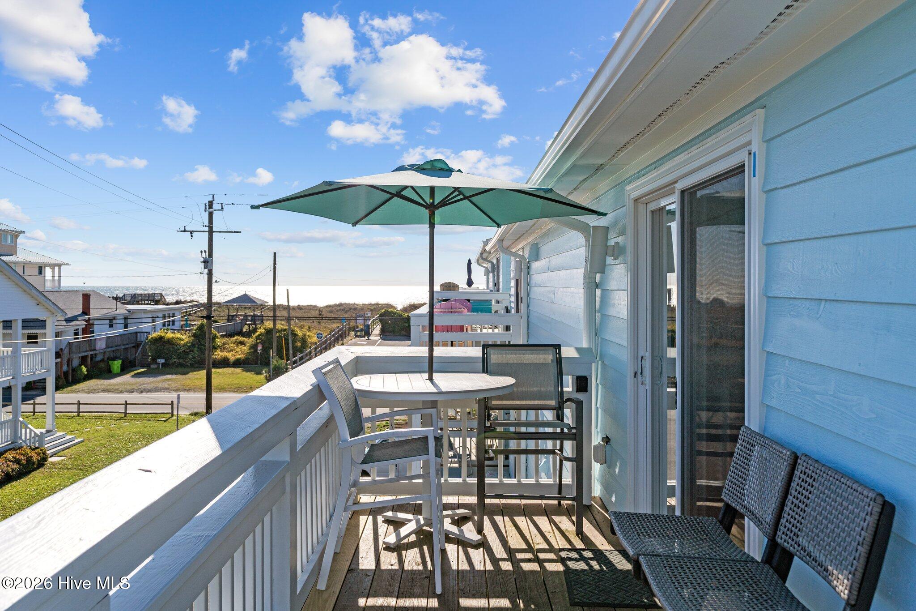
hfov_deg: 65.5
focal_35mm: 28
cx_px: 458
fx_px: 712
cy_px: 306
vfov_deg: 46.4
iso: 160
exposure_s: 1/2500
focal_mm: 28
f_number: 5.6
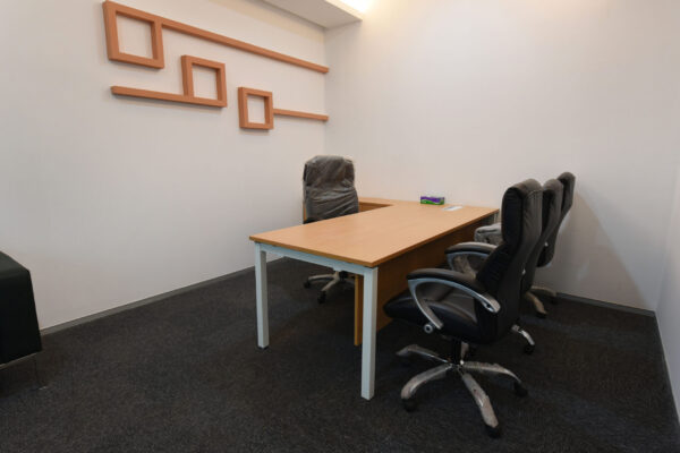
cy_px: 226
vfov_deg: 64.6
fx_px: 359
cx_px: 340
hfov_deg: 86.9
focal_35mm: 19
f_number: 7.1
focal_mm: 19
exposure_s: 1/20
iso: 500
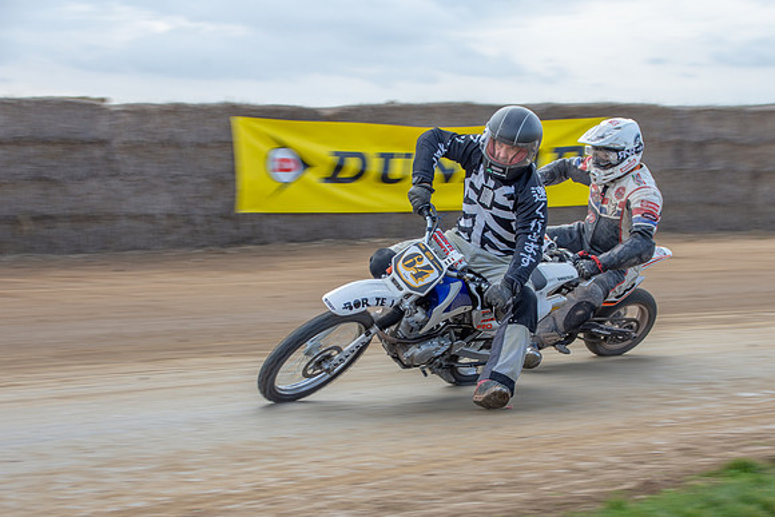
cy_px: 277
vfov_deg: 12.9
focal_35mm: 106
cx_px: 405
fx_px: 2290
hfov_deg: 19.2
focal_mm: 62
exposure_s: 1/125
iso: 100
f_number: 8
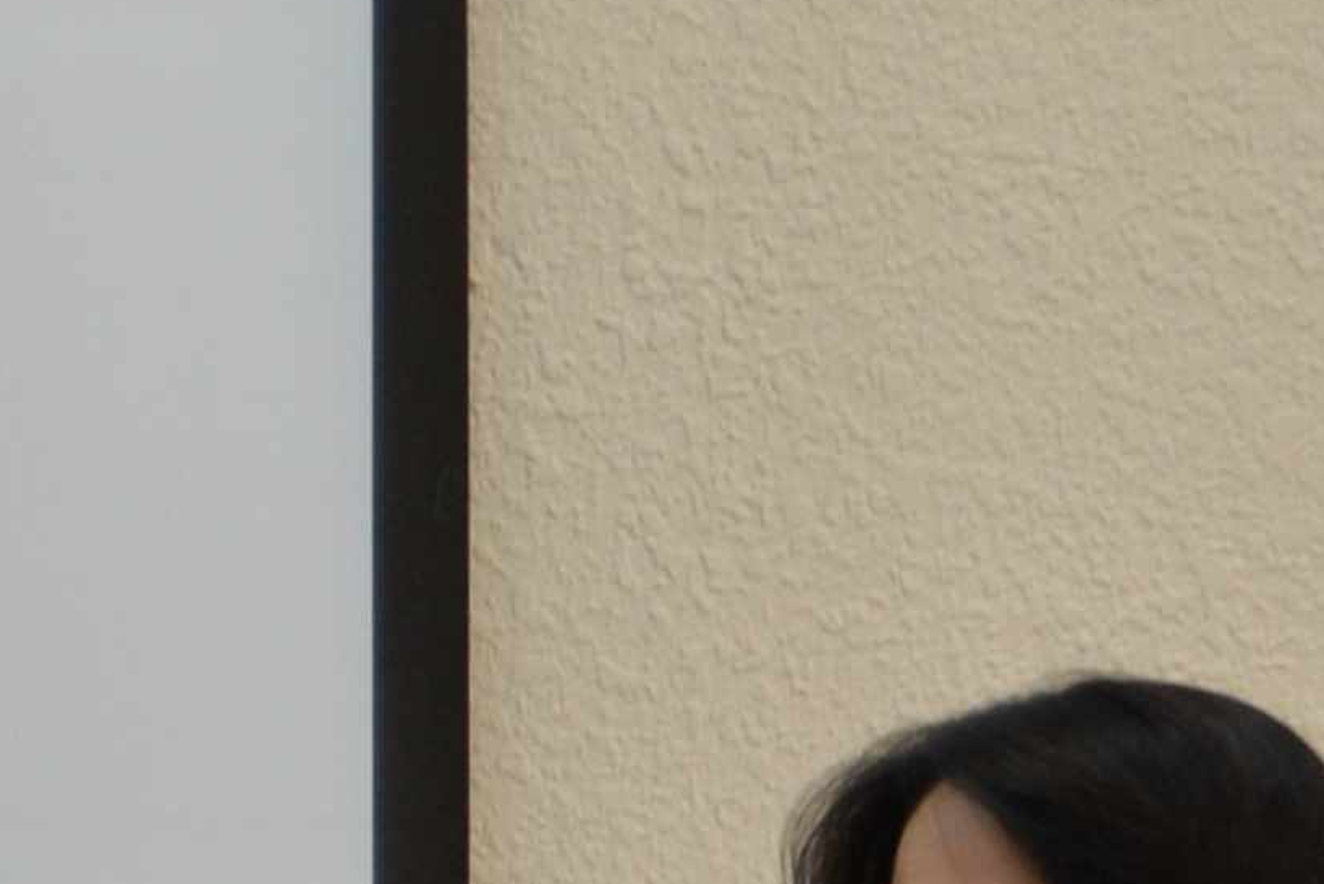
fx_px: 9632
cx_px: -1026
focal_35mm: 262
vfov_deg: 5.2
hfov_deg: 7.6
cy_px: 727
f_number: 4.2
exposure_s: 1/60
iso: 560
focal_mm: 31
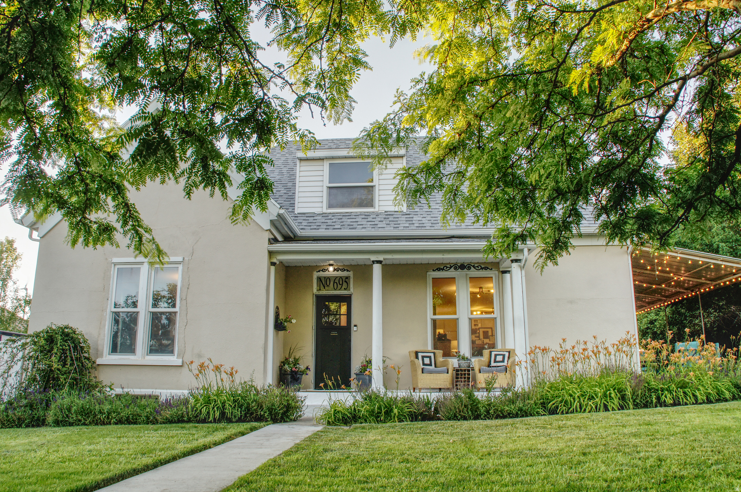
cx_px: 370
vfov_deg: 47.8
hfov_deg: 67.5
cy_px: 246
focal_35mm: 27
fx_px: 555
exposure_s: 1/30
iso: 200
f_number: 9
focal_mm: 18
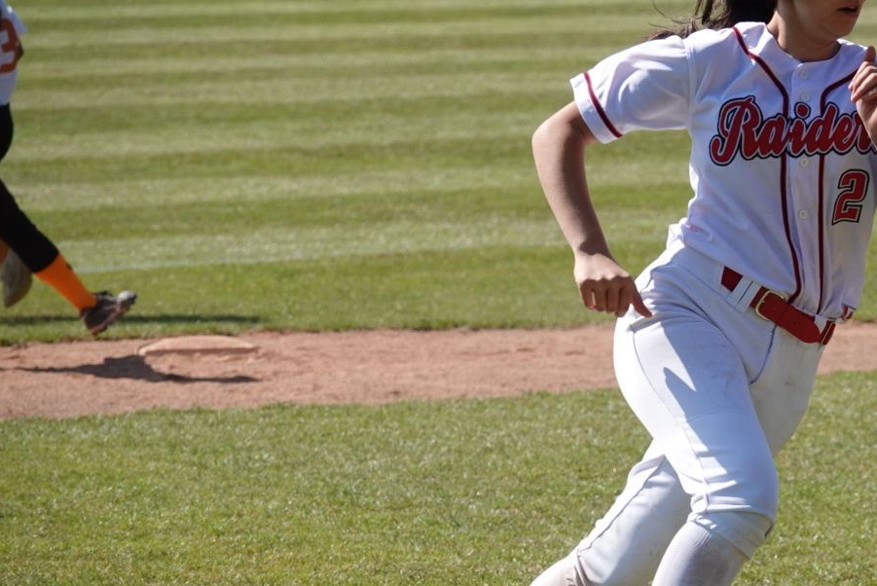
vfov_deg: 3.6
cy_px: 410
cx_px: 758
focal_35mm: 384
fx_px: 9360
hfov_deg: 5.4
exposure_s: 1/1000
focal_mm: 78.39
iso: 160
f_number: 4
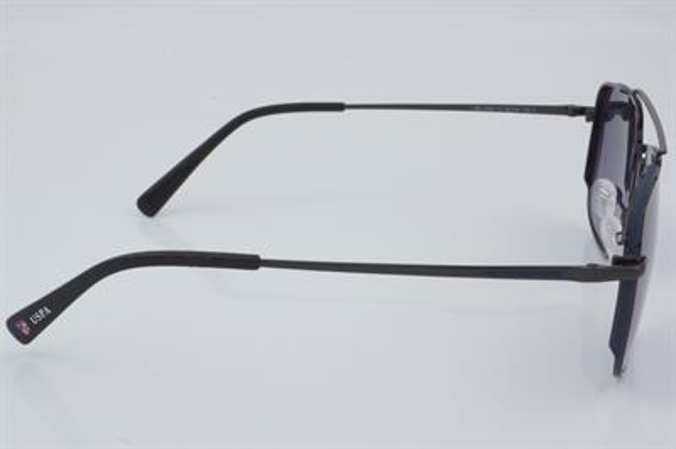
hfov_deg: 27.0
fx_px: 1407
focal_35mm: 75
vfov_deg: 18.2
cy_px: 224
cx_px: 338
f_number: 32
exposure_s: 1/3
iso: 100
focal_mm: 50
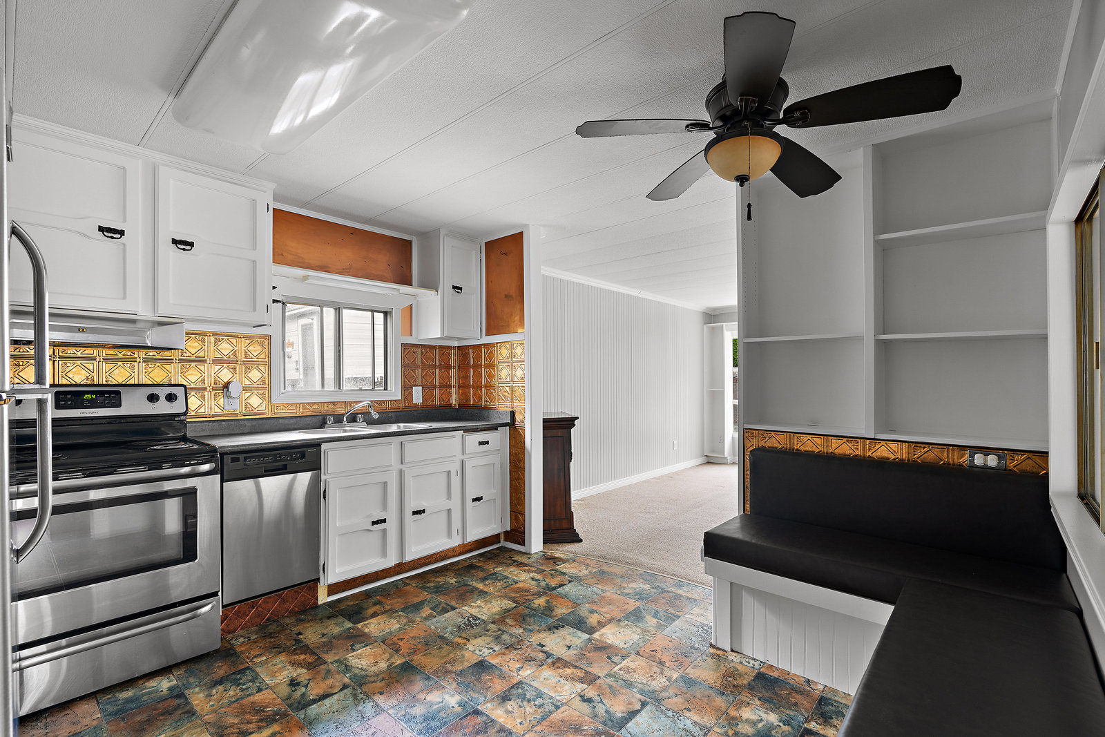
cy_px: 368
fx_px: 491
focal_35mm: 16
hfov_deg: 96.7
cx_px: 552
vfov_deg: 73.8
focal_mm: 16
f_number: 7.1
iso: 400
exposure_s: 4
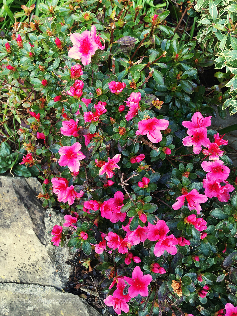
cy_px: 158
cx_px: 118
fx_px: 265
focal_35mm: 29
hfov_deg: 48.2
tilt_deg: -54.9
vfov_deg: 61.7
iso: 32
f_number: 2.2
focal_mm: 4.15
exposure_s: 1/100
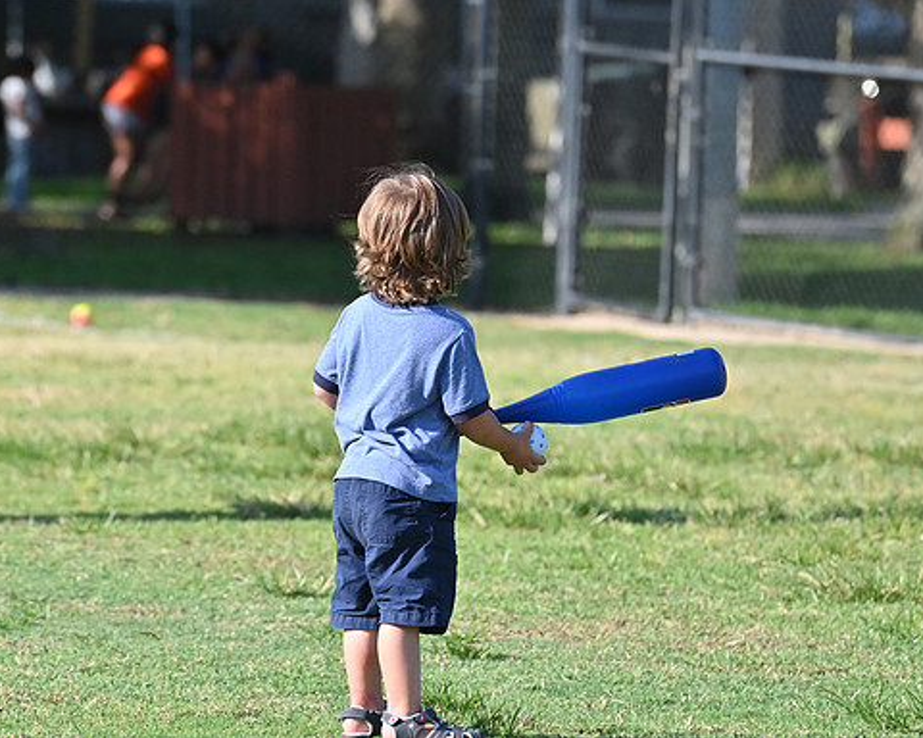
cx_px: 392
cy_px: 368
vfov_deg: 4.6
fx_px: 9288
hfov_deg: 5.7
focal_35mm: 340
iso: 1600
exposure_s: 1/8000
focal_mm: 200
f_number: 6.3
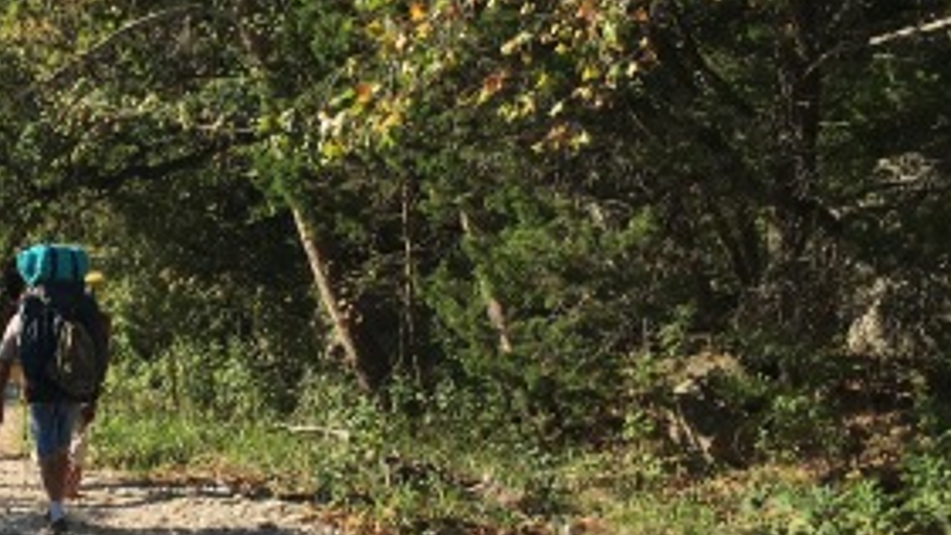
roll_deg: -0.5
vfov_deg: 16.8
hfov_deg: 28.0
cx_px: 51
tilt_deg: +2.4
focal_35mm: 72
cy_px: 247
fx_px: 1815
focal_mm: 4.15
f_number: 2.2
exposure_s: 1/916
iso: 25
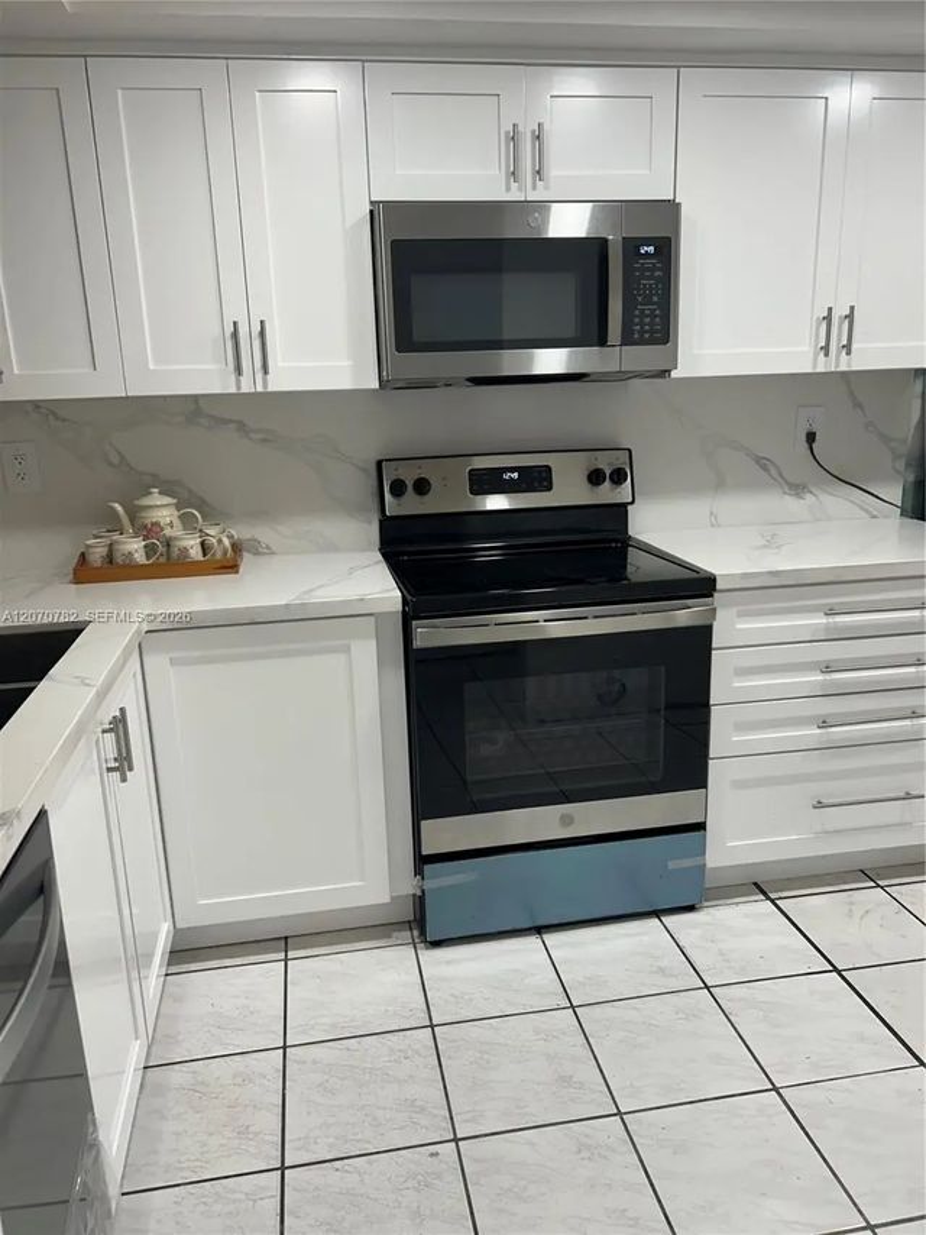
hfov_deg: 53.1
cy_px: 618
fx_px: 927
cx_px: 463
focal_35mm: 26
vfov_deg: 67.3
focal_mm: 5.7
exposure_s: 1/120
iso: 80
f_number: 1.5
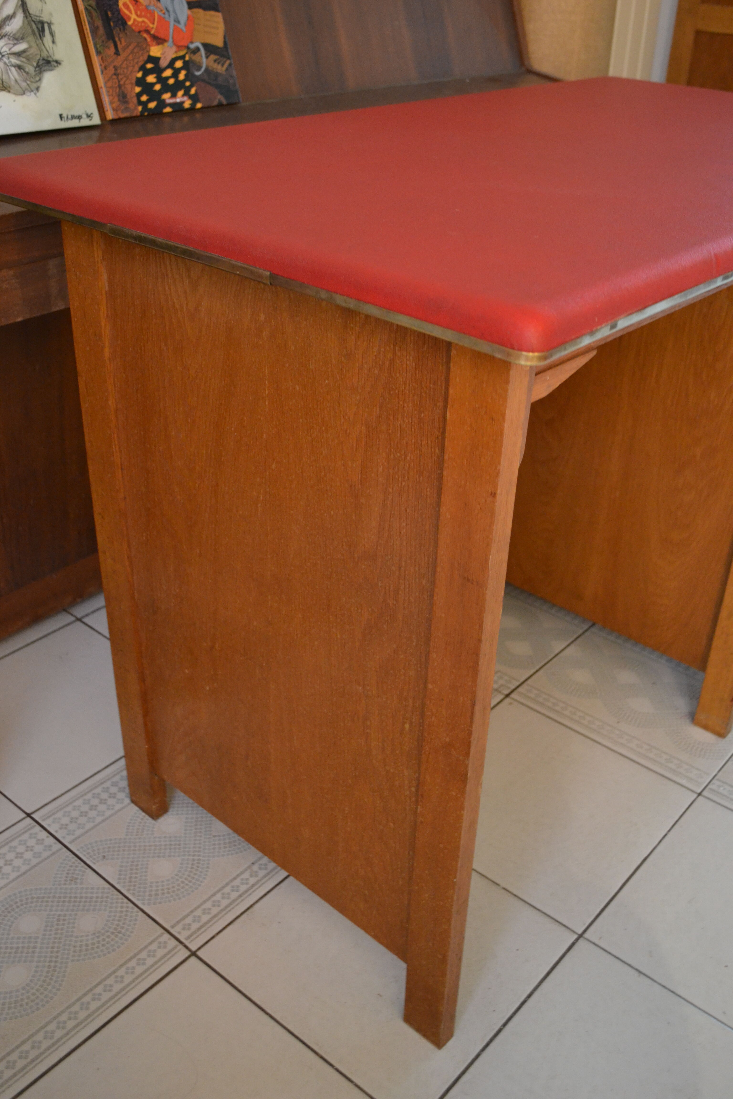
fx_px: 1008
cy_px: 550
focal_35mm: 33
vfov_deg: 57.2
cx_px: 366
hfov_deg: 40.0
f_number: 4
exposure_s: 1/8
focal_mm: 22
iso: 1600
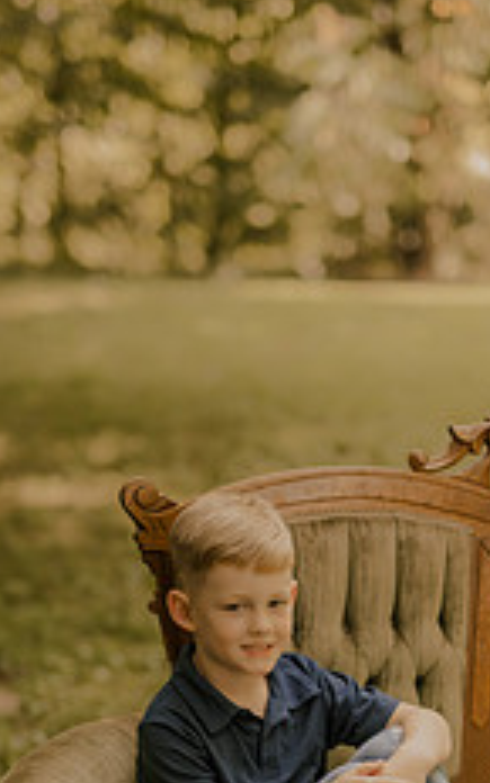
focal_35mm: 99
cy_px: 678
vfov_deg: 20.6
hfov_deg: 13.2
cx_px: 365
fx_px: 2115
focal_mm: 50
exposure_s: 1/640
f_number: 1.6
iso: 400
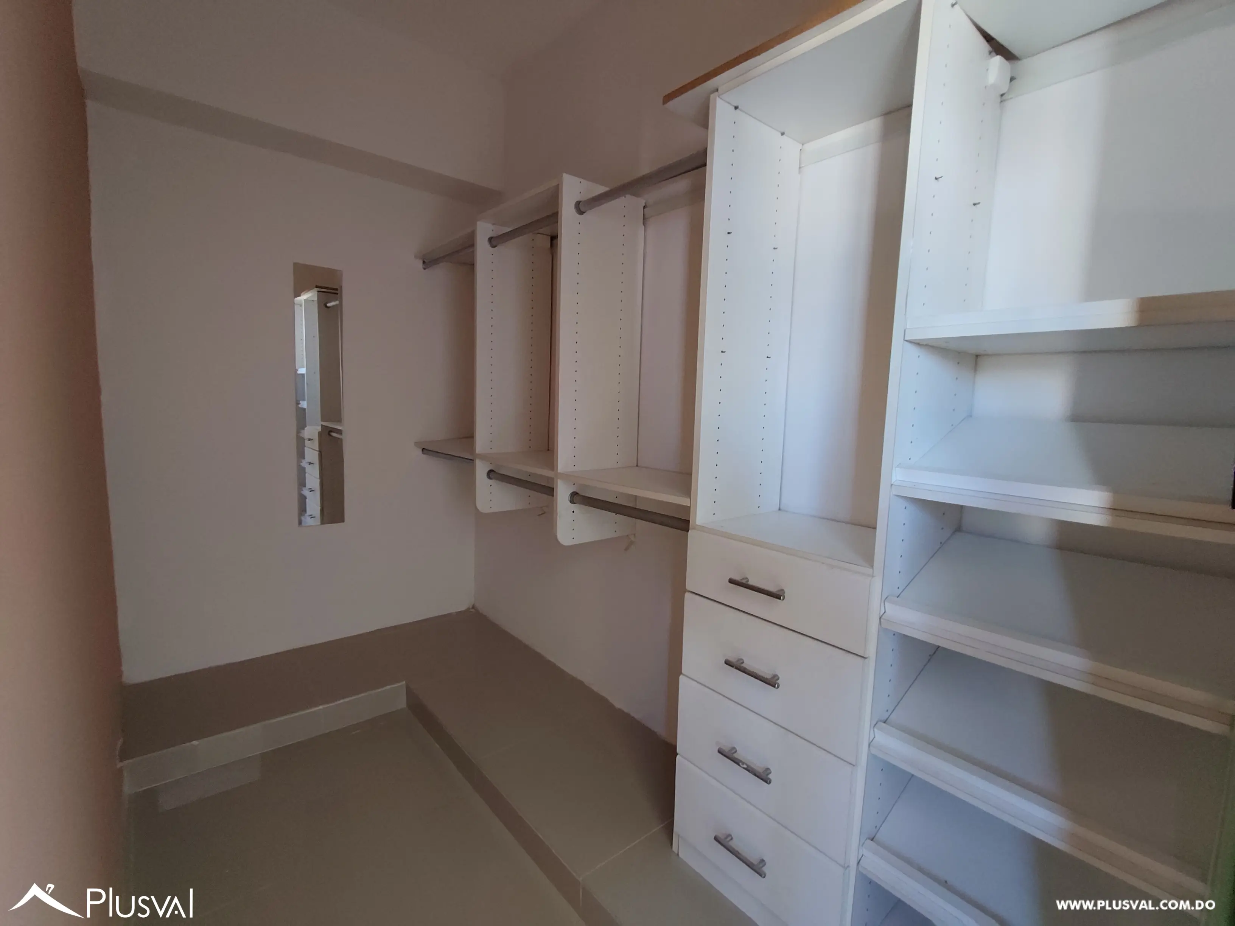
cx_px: 618
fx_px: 571
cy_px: 463
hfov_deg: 94.5
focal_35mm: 16
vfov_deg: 78.1
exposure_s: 1/33.3
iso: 208
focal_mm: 1.67
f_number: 2.2
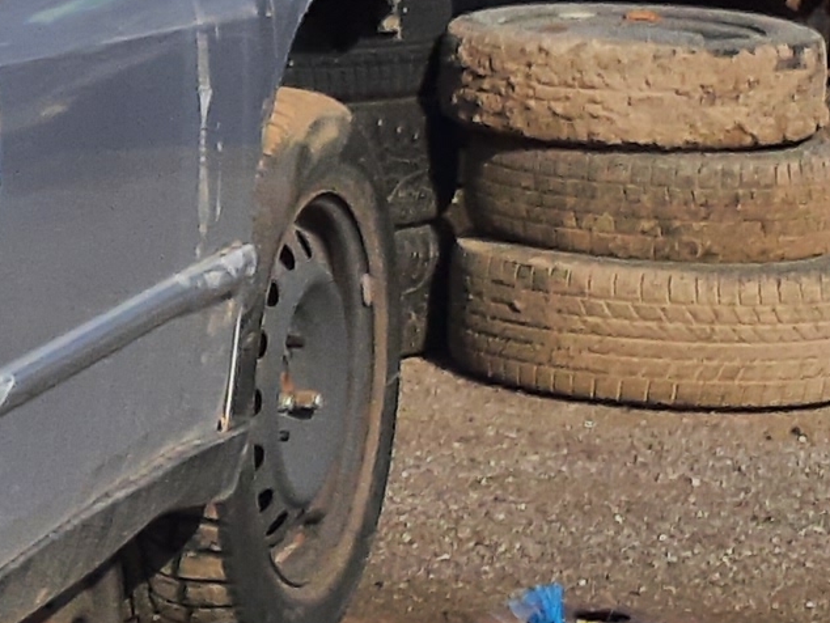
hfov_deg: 9.5
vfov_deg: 9.0
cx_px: -1643
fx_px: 3934
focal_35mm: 164
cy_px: 111
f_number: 1.7
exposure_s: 1/1767
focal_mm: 3.92
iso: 40
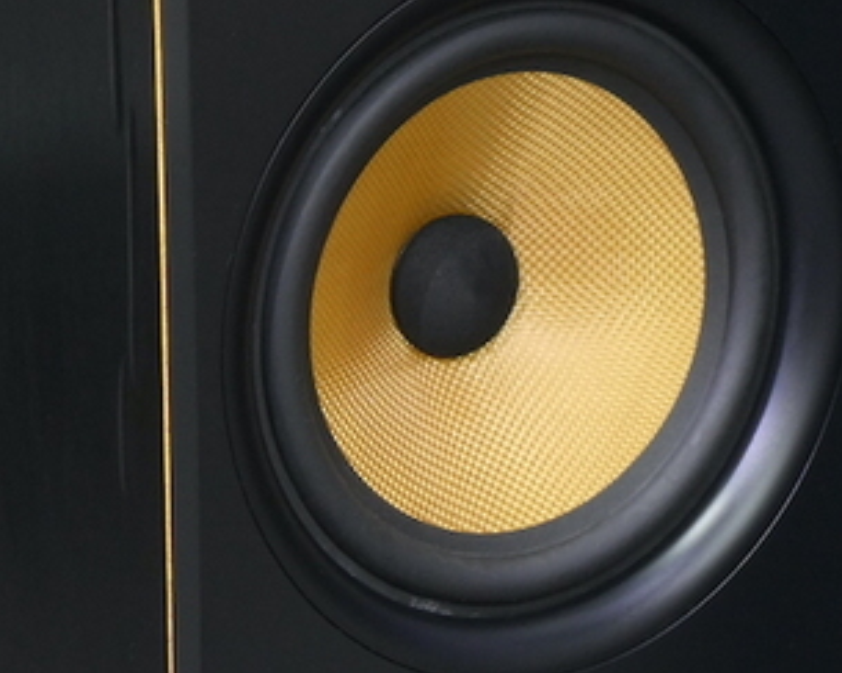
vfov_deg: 4.4
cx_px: 734
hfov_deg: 5.5
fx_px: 8797
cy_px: 240
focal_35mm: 353
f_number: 5.1
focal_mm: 20.6
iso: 100
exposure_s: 1
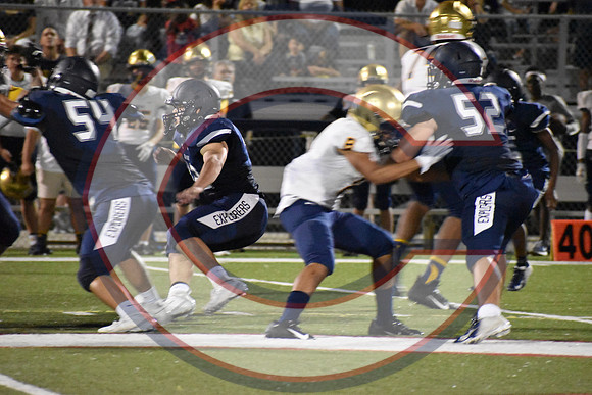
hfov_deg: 5.3
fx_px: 6415
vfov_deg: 3.5
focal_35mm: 390
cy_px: 198
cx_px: 296
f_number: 6
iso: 12800
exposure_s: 1/200
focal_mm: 260
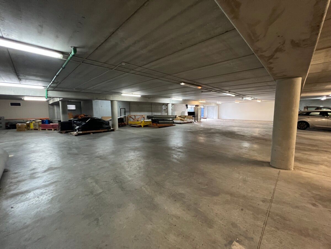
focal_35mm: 13
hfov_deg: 106.2
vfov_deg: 89.9
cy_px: 124
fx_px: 124
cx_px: 166
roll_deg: +0.1
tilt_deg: -7.1
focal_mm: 1.57
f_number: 1.8
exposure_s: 1/50
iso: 640
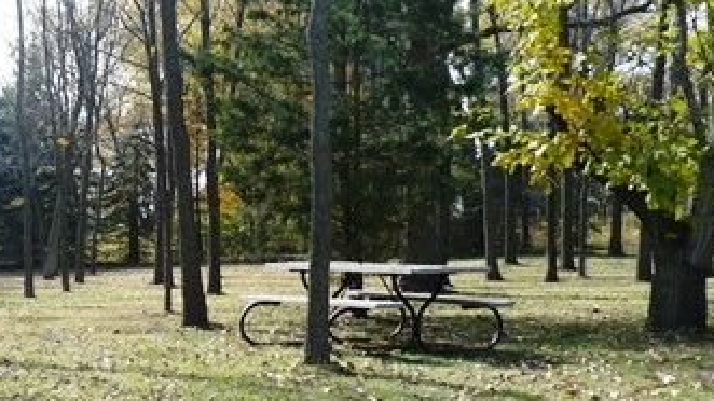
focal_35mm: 78
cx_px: 39
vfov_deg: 15.4
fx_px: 1476
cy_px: 274
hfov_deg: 26.1
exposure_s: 1/400
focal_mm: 6.1
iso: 100
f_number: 2.8
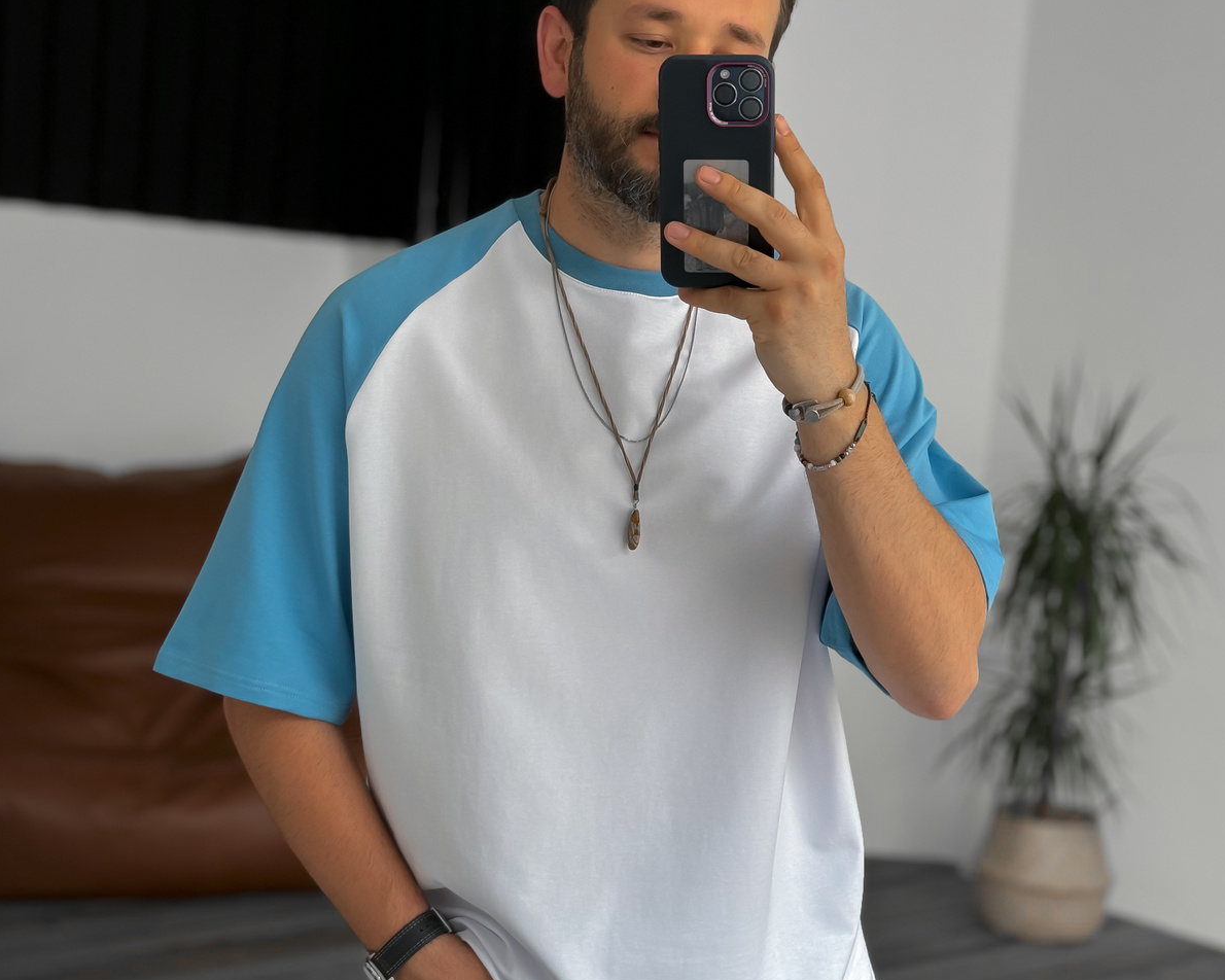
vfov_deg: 24.2
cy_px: 492
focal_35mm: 63
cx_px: 612
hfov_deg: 30.0
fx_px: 2284
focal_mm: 6.76
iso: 64
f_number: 1.8
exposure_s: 1/190
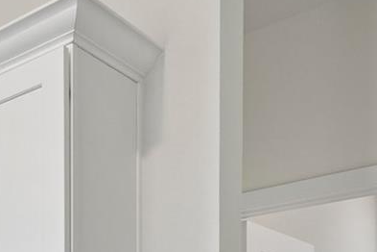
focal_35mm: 61
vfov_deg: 19.1
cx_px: -37
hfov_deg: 29.6
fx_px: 639
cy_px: 392
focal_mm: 15
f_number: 8
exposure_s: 1/60
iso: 800
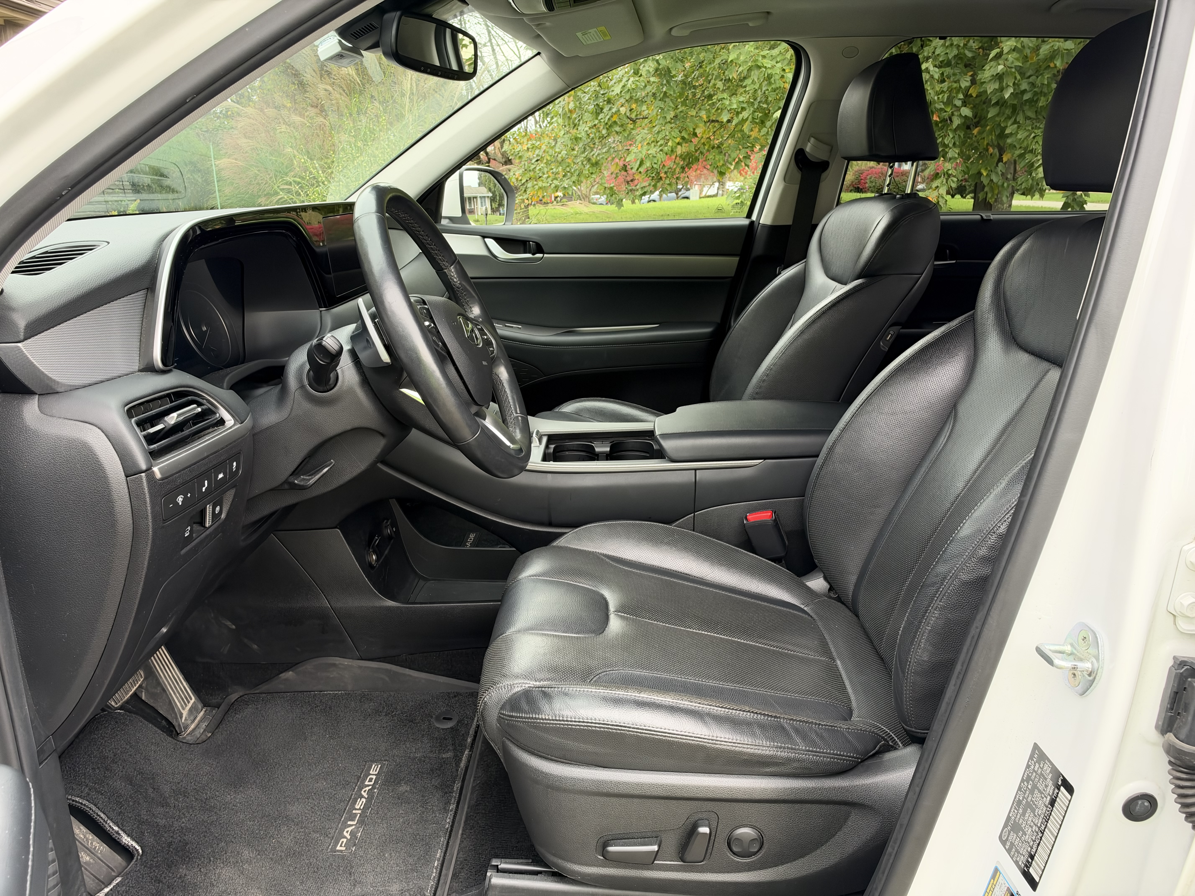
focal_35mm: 24
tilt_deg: -15.4
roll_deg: -0.2
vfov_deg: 56.8
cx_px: 598
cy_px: 448
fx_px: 829
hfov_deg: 71.6
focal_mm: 6.93
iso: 400
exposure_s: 1/60
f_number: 4
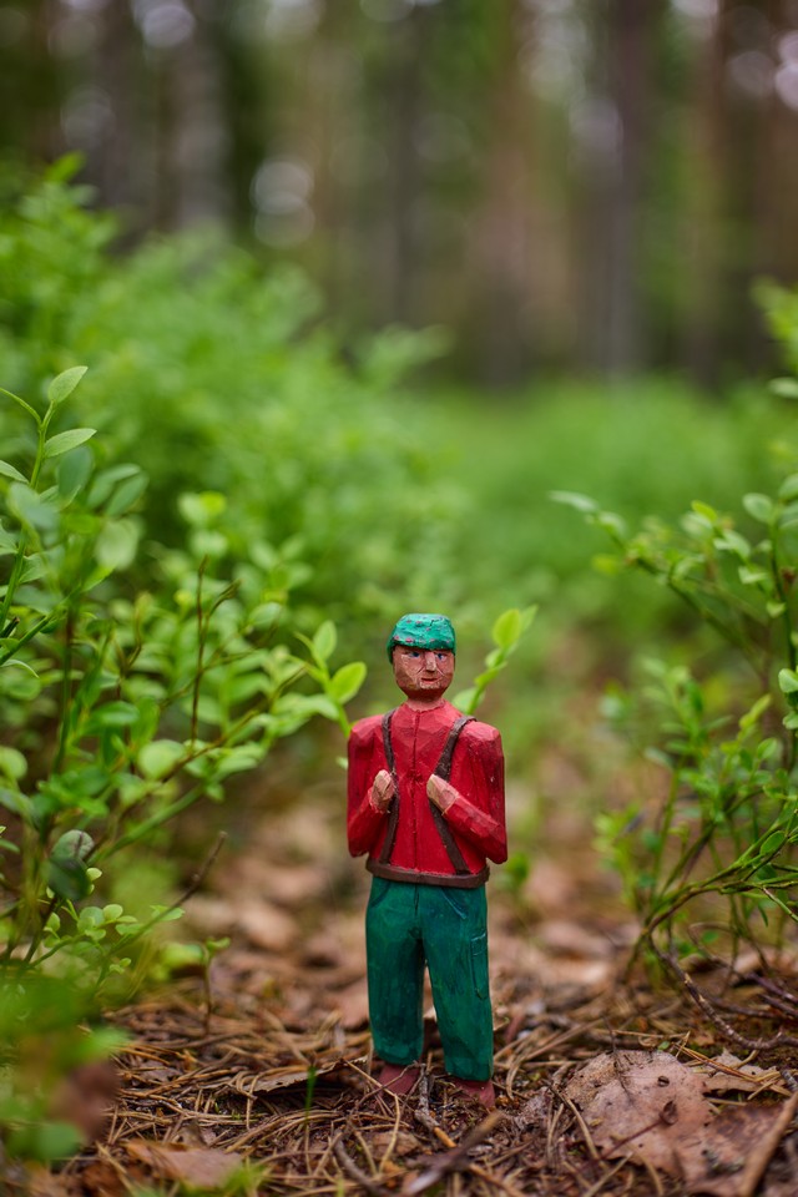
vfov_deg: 48.5
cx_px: 399
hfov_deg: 33.4
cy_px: 598
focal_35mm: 40
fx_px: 1330
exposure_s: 1/320
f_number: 2
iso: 100
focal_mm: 40
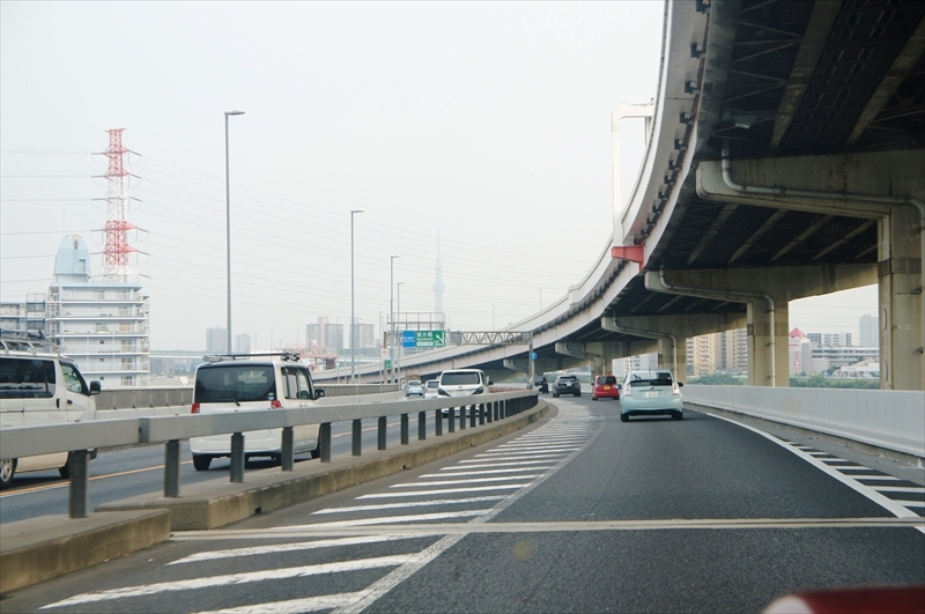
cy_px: 307
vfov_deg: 21.5
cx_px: 462
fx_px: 1616
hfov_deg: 31.9
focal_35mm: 63
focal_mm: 42
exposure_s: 1/250
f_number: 5.6
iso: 200
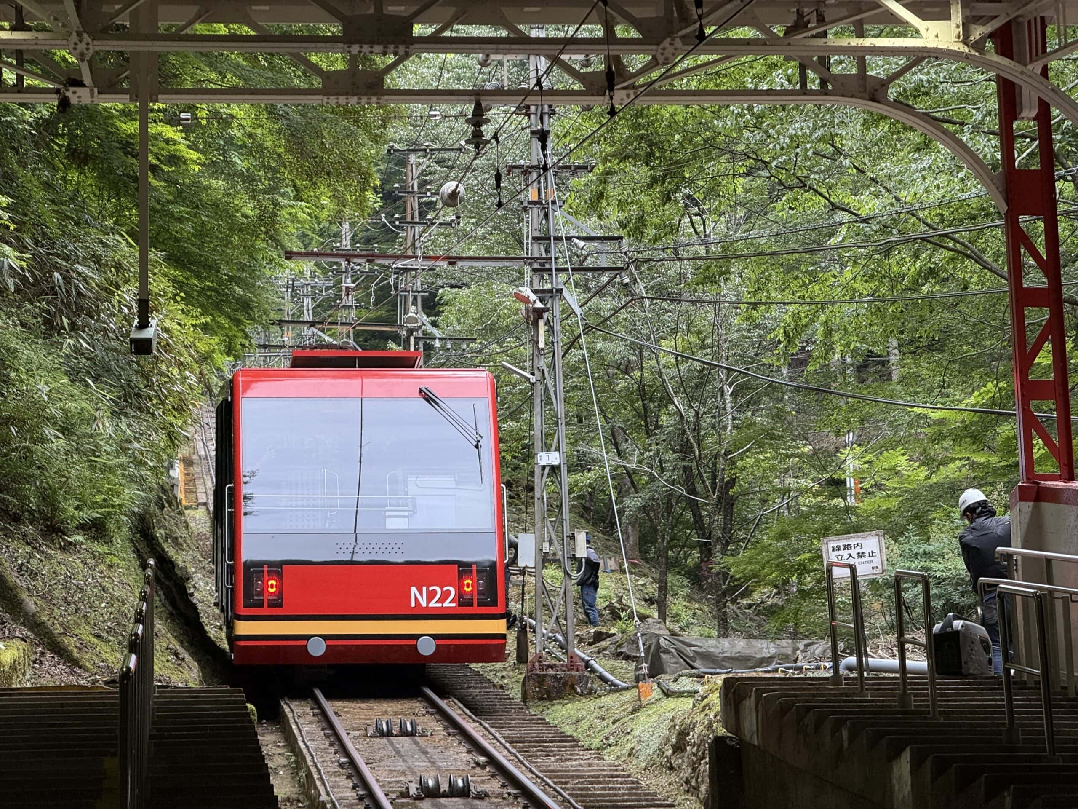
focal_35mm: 120
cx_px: 539
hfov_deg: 16.4
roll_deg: +1.5
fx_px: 3737
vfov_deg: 12.3
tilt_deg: +17.2
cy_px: 404
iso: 50
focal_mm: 15.66
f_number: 2.8
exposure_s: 1/161
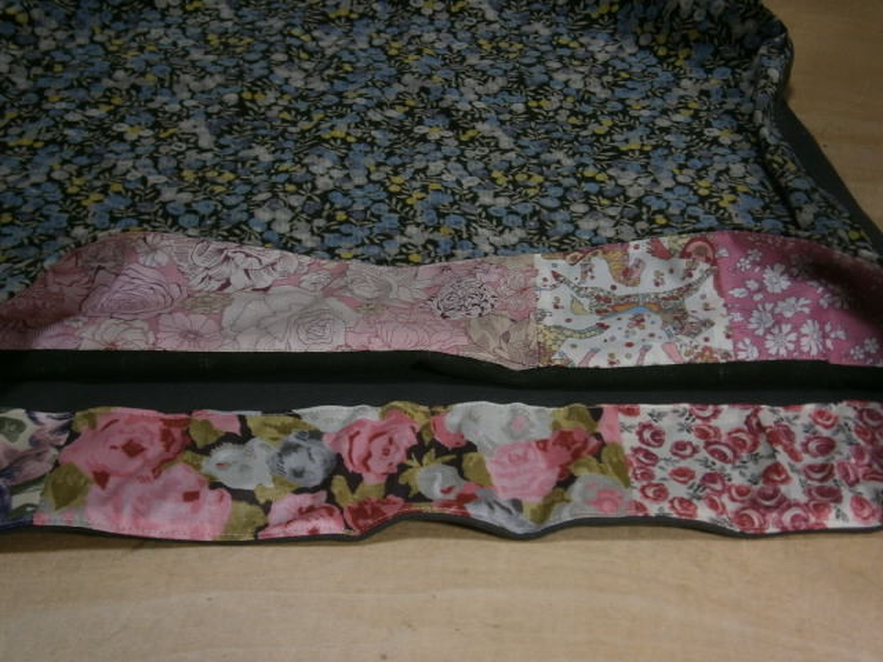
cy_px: 331
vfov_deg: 30.9
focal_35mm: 47
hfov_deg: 40.4
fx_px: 1199
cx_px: 442
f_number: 3.4
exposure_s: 1/30
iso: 125
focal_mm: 8.3
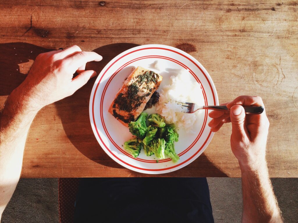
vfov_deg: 48.2
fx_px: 250
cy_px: 112
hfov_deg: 61.7
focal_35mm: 29
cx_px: 149
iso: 40
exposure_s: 1/60
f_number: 2.2
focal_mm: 4.15
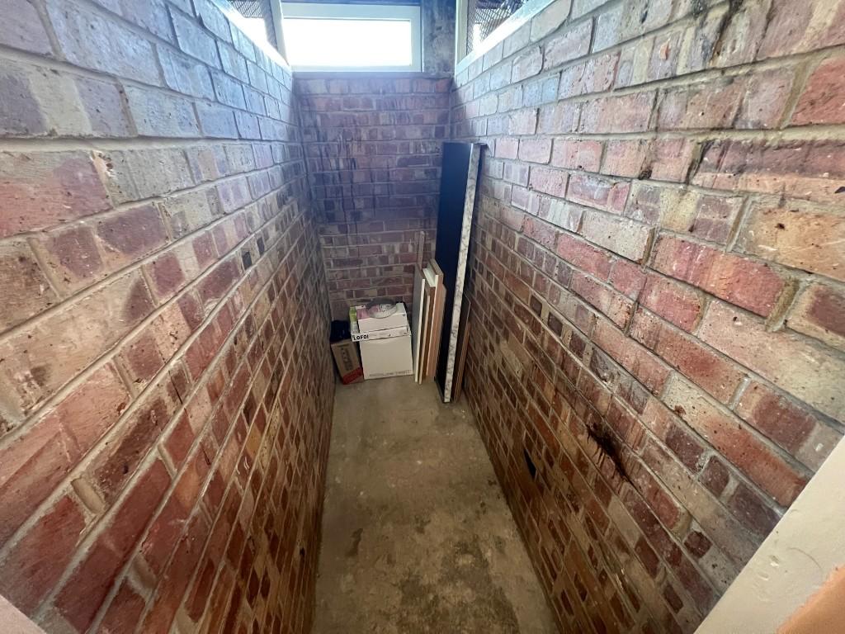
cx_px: 422
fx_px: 317
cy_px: 317
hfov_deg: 106.2
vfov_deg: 89.9
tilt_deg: -26.7
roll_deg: +1.7
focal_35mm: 13
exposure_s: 1/50
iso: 800
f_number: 1.8
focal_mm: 1.57
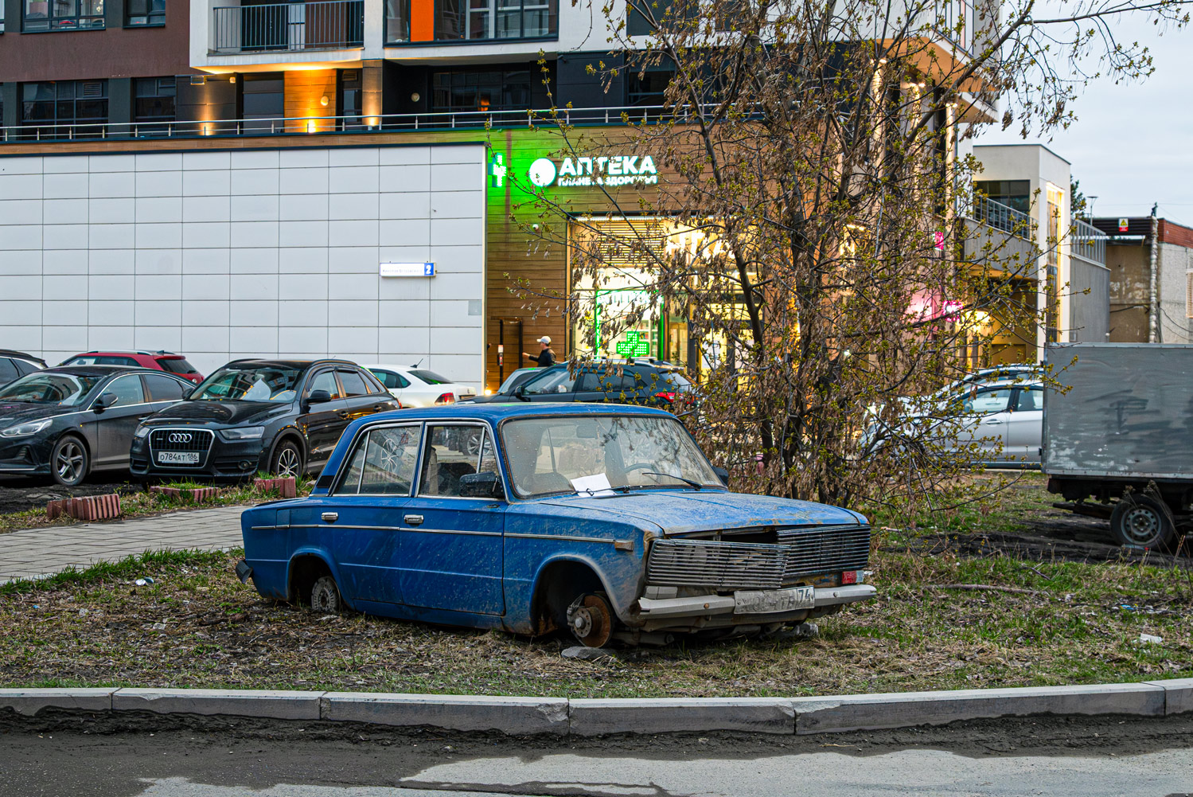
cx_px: 596
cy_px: 398
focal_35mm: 50
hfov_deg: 39.6
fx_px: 1658
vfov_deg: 27.0
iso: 1600
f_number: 6.3
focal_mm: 50
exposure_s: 1/40
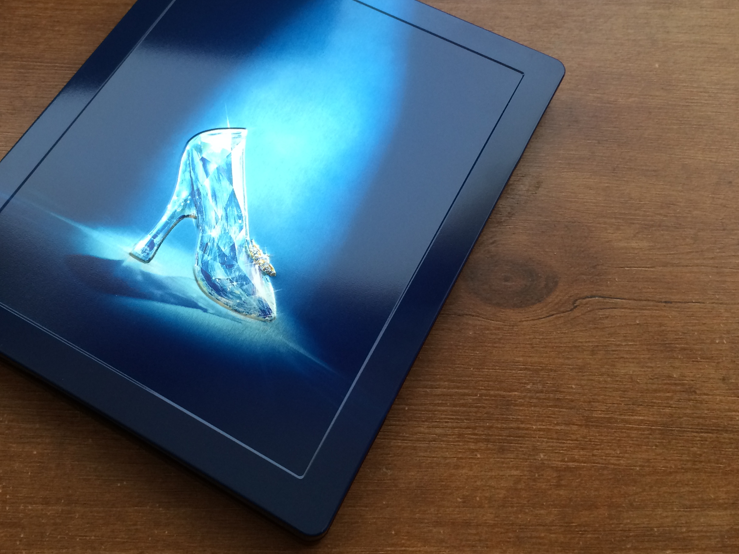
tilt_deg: -63.2
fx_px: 833
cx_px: 263
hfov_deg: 47.3
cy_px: 240
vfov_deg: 36.8
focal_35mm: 39
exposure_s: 1/30
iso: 80
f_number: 2.2
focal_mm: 4.15
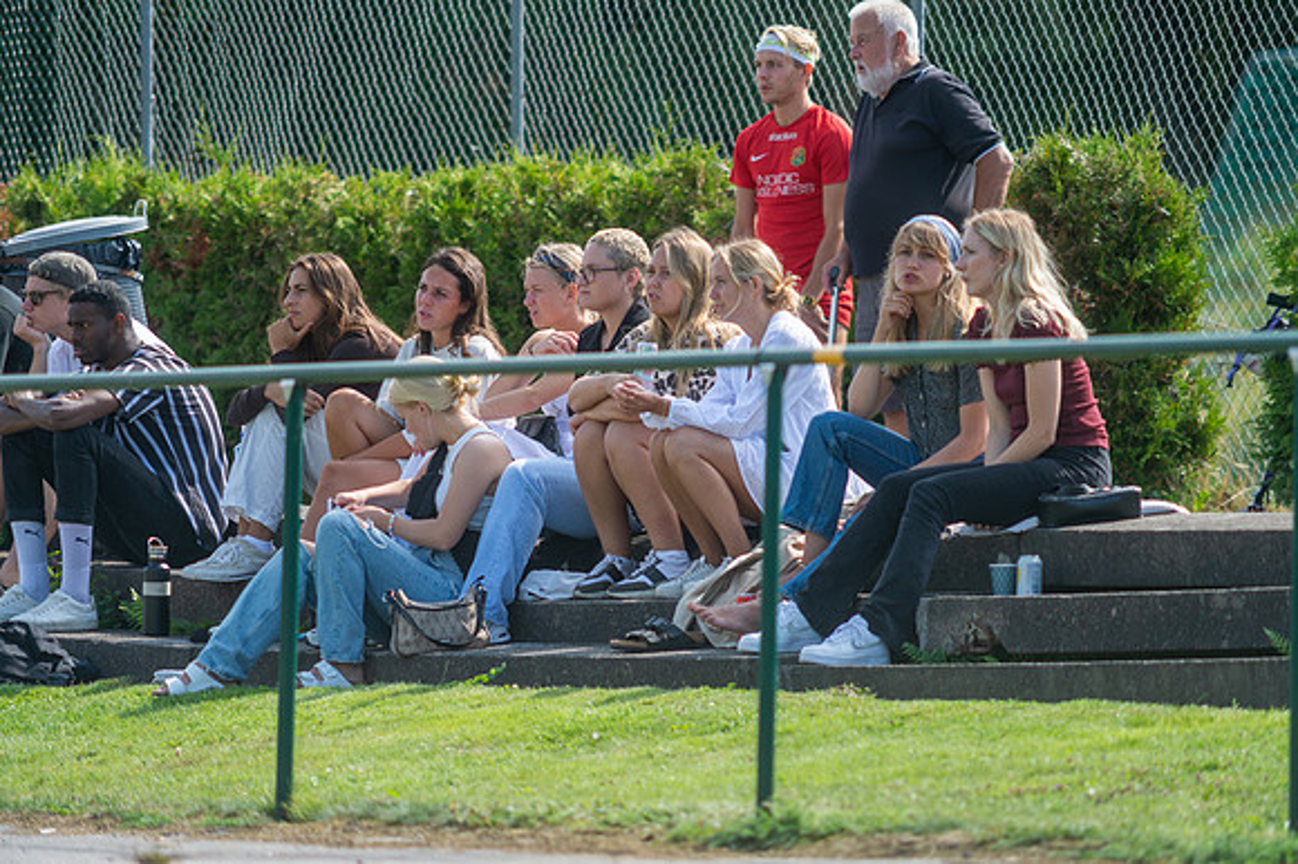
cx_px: 649
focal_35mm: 433
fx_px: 15588
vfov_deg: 3.2
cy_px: 432
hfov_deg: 4.8
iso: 280
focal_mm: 420
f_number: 4
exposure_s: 1/1250
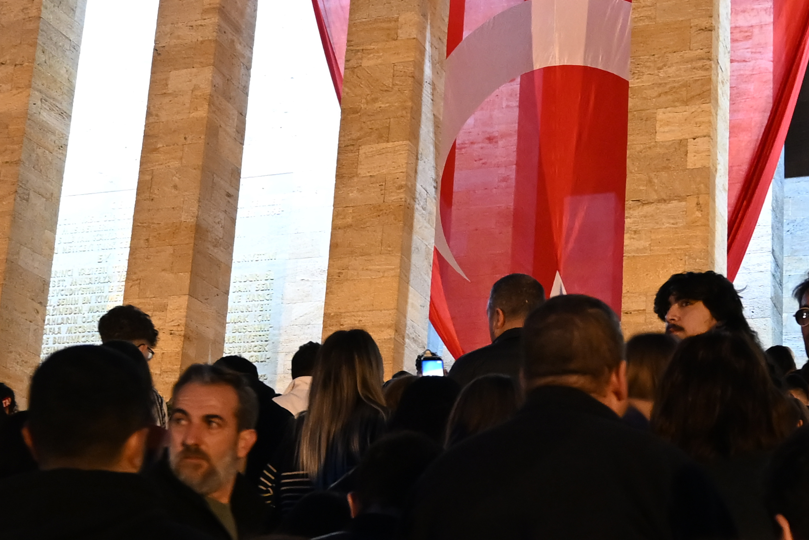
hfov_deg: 30.8
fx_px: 1461
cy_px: 407
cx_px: 501
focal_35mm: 65
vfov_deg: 20.8
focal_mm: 14
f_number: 2.8
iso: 1250
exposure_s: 1/30
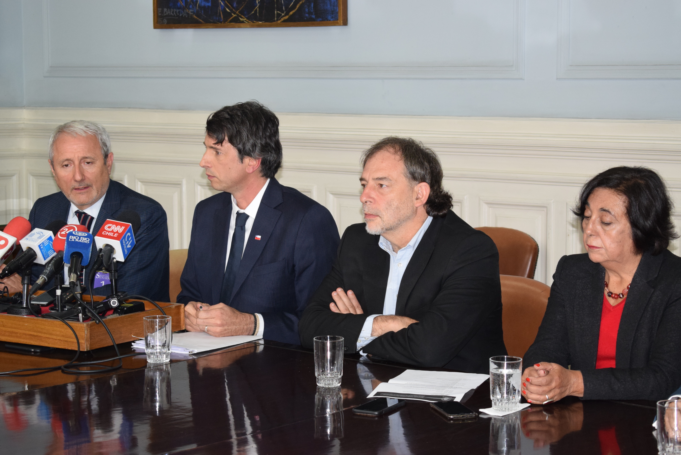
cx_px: 340
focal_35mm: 82
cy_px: 228
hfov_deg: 24.6
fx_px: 1562
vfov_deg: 16.6
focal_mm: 55
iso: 1400
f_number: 5.6
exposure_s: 1/60
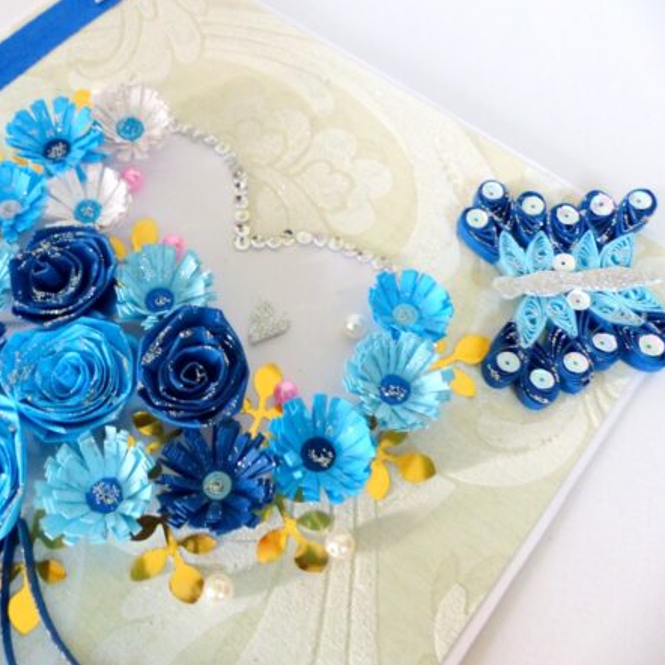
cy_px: 328
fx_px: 652
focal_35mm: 30
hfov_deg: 52.9
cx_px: 218
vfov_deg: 54.0
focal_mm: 4.5
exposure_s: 1/30
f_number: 2.8
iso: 400
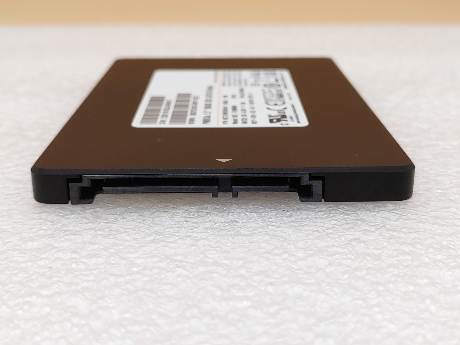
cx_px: 230
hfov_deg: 42.9
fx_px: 585
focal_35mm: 44
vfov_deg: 32.9
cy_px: 172
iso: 50
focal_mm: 4.36
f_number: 1.8
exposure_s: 1/120
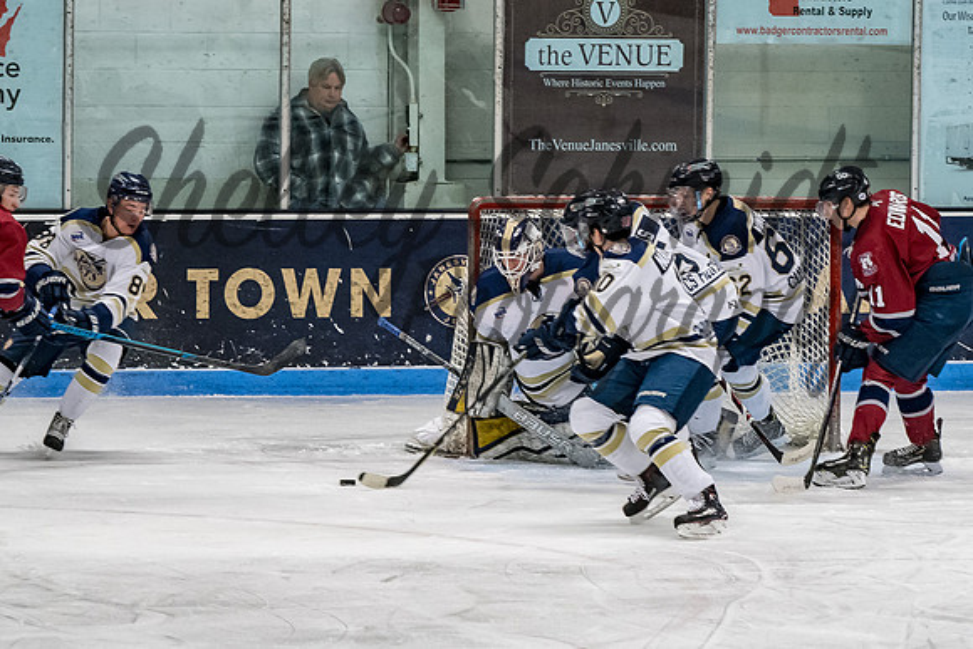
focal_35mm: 297
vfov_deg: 4.6
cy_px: 354
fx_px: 8039
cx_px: 551
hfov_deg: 6.9
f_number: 4
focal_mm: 150
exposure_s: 1/800
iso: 3600
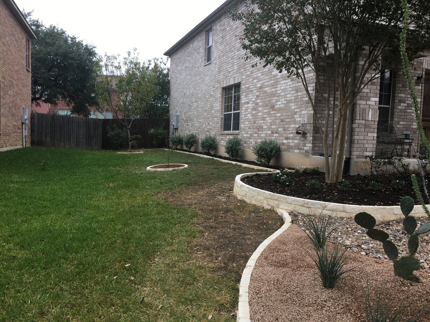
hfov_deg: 61.7
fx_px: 360
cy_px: 161
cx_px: 215
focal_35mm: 29
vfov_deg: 48.2
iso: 25
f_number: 2.2
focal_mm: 4.15
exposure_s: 1/120
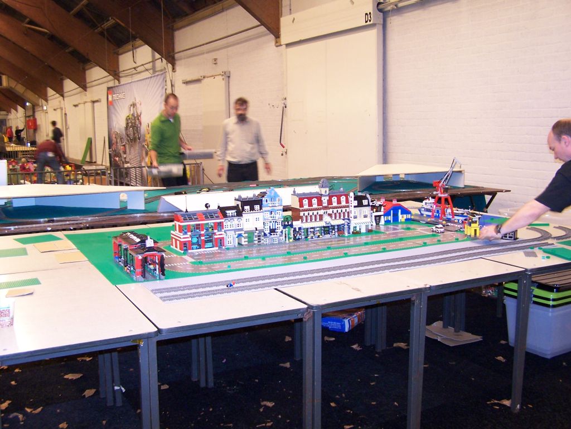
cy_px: 214
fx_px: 627
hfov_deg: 49.0
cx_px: 286
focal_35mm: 38
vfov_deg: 37.7
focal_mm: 6.3
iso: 140
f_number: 2.8
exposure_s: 1/8
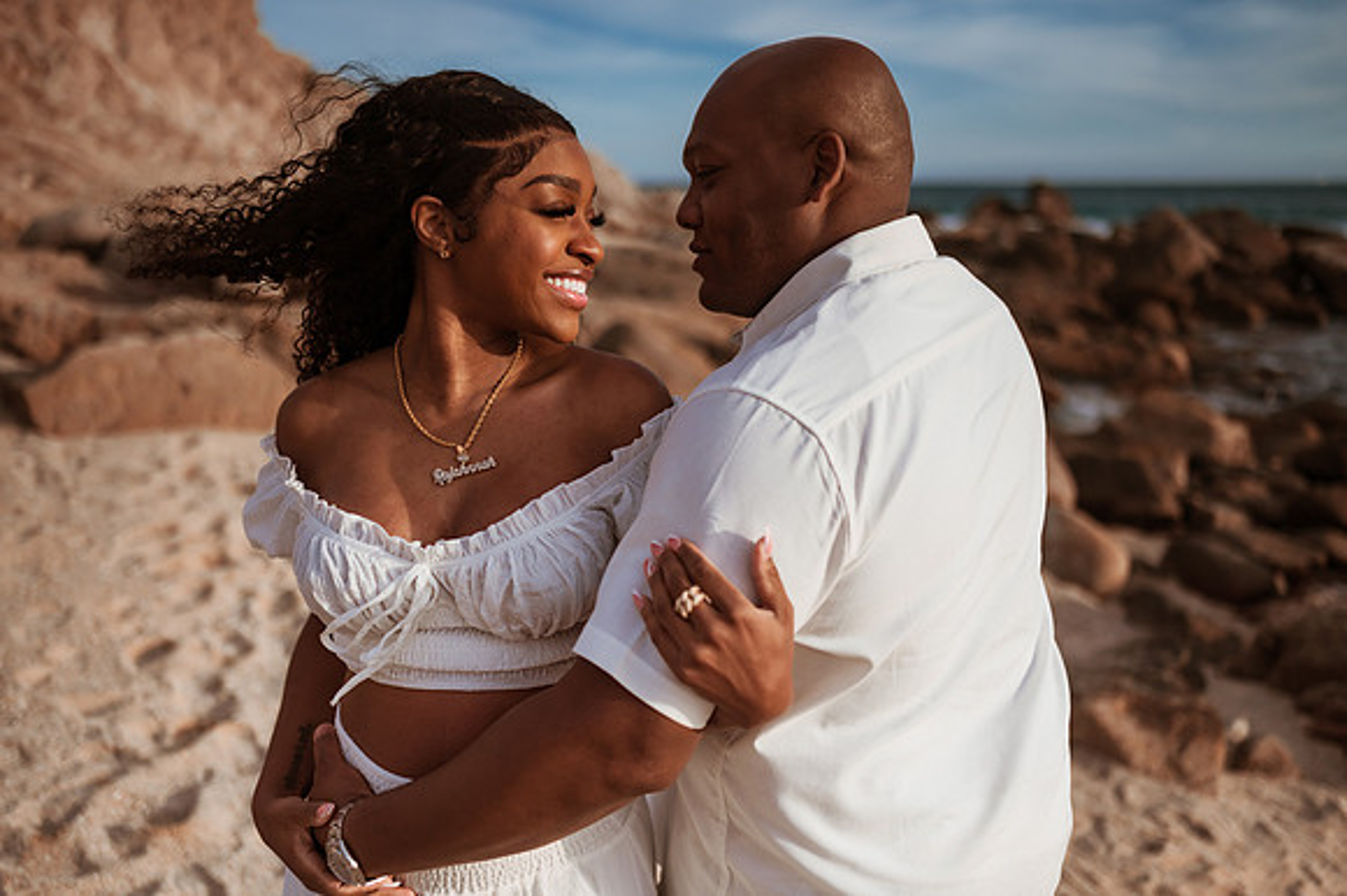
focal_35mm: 35
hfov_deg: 54.4
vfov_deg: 37.8
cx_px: 674
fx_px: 1309
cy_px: 448
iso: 64
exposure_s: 1/8000
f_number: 1.8
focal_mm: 35
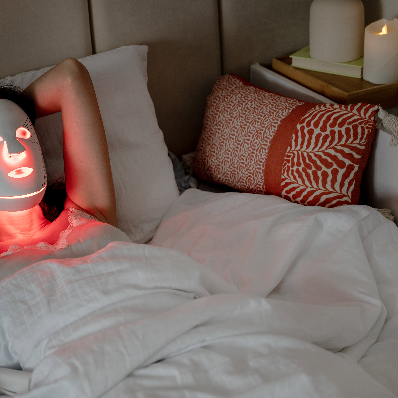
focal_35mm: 90
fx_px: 1171
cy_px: 200
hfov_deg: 19.2
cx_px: 118
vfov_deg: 19.3
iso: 125
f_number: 2.8
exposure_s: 1/25
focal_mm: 70
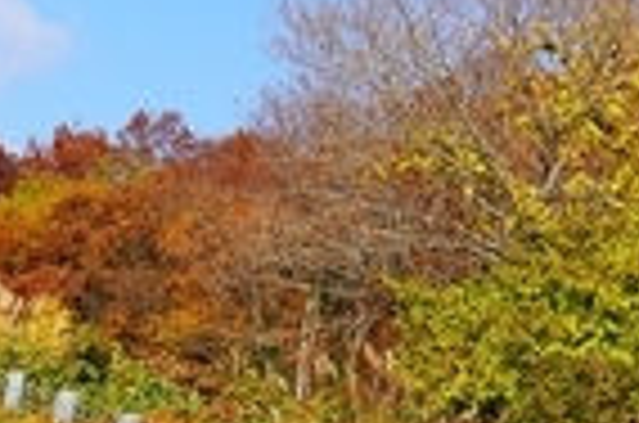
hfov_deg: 11.2
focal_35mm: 175
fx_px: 3099
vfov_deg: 7.8
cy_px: 313
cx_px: -378
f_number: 8
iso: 100
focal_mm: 31
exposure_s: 1/250
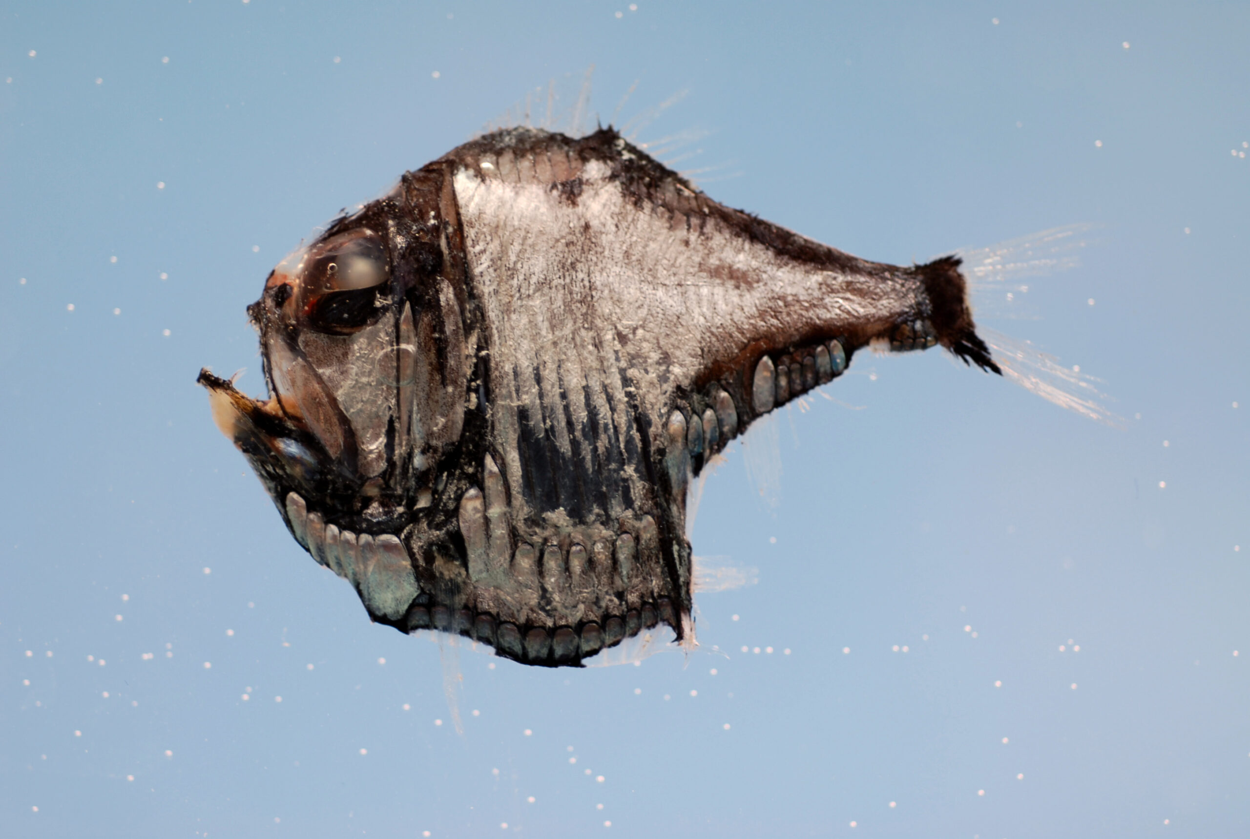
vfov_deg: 15.3
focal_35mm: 90
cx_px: 625
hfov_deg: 22.6
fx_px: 3131
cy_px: 420
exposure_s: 1/20
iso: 100
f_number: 3.2
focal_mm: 60
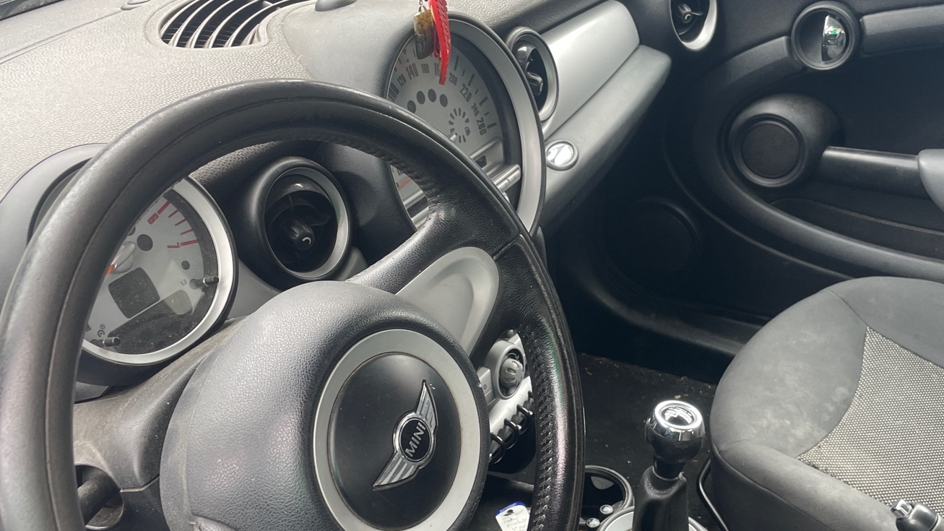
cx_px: 585
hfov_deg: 51.1
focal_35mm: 39
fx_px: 976
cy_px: 337
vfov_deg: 30.3
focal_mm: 4.2
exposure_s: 1/121
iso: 64
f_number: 1.6
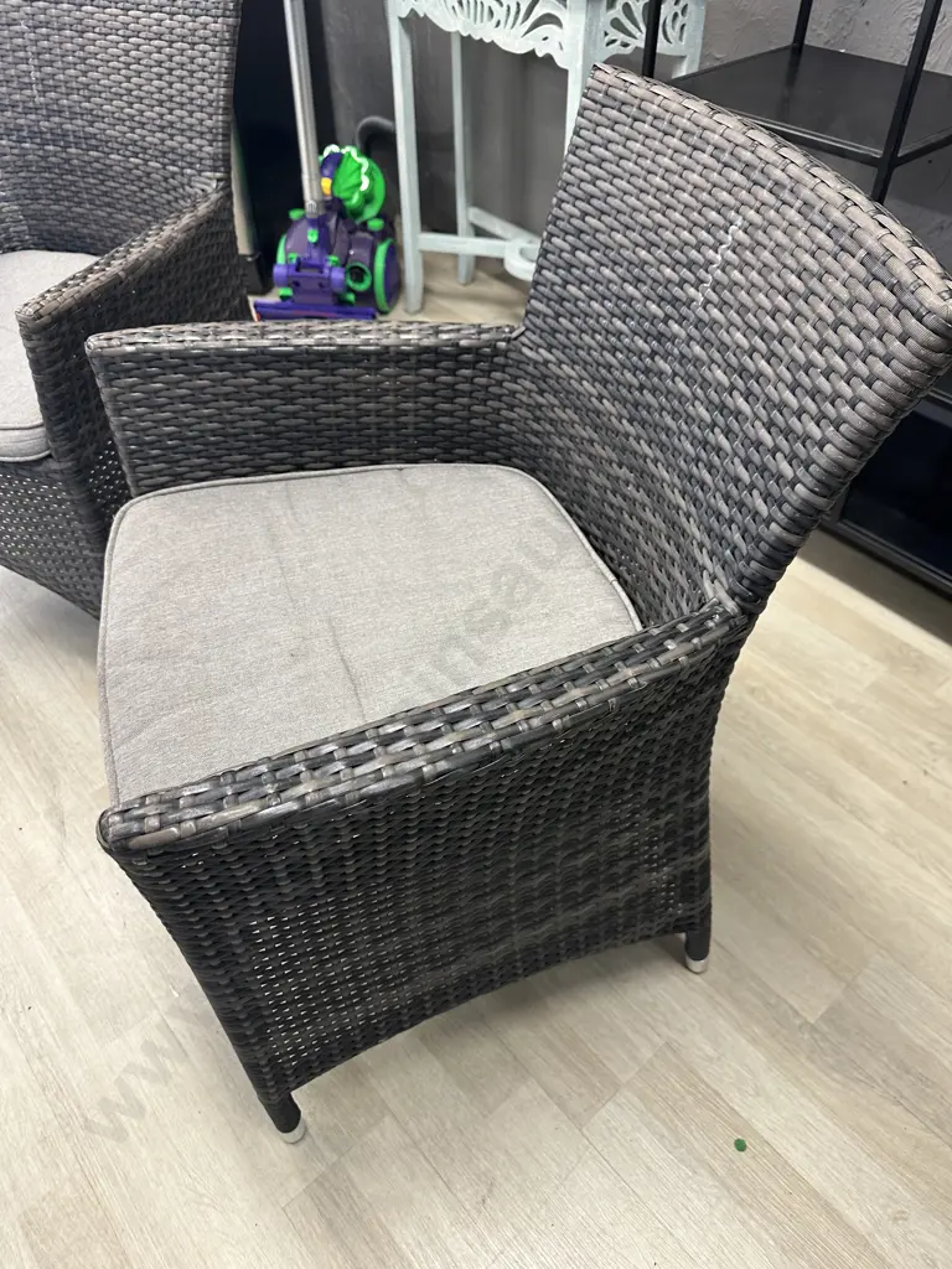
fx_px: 880
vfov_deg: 71.6
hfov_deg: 56.8
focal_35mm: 24
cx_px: 476
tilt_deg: -45.2
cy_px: 634
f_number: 1.78
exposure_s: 1/50
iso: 160
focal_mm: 6.86
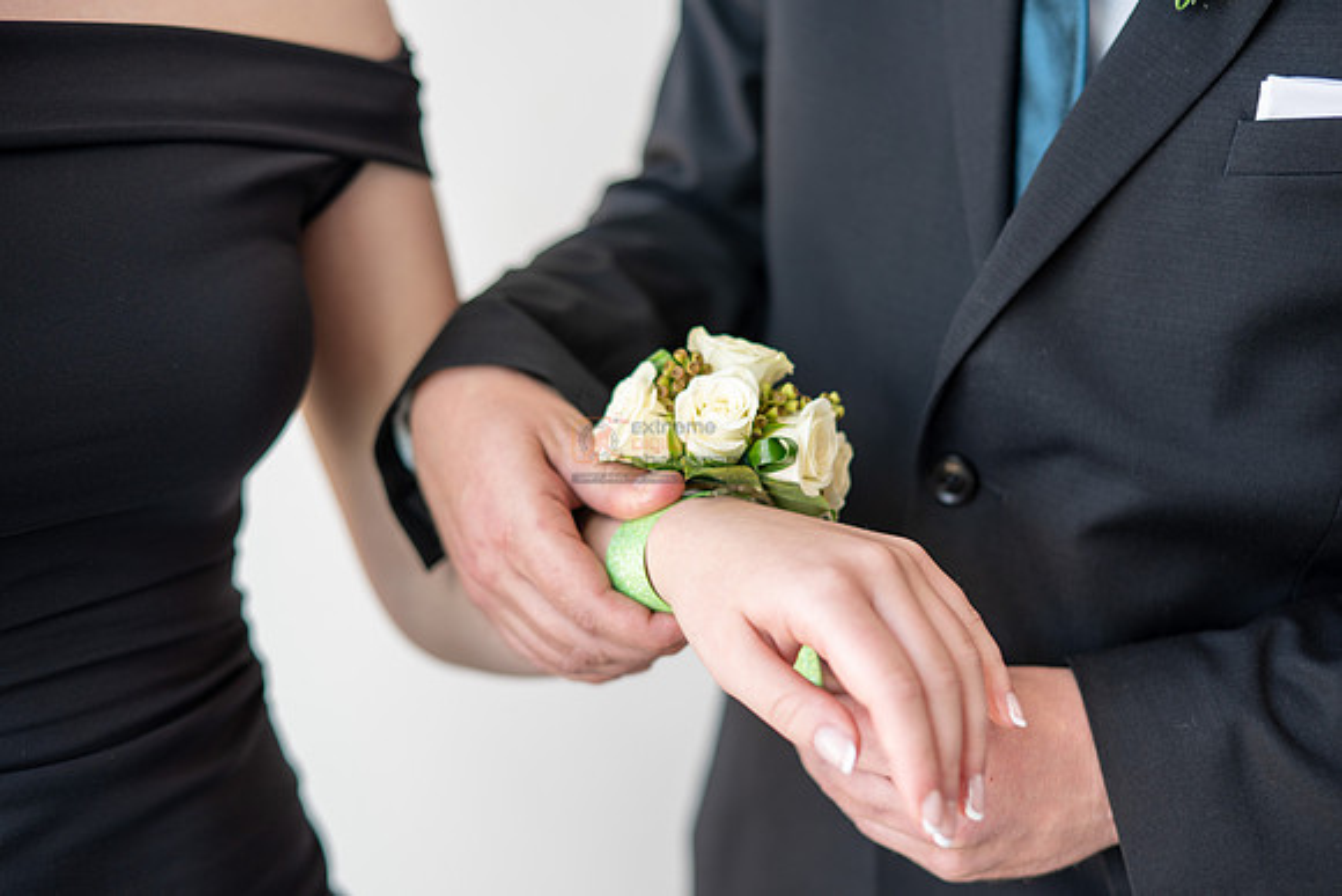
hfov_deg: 39.6
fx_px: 1864
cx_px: 671
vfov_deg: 27.0
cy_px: 448
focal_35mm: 50
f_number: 2.2
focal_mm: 50
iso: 160
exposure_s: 1/125
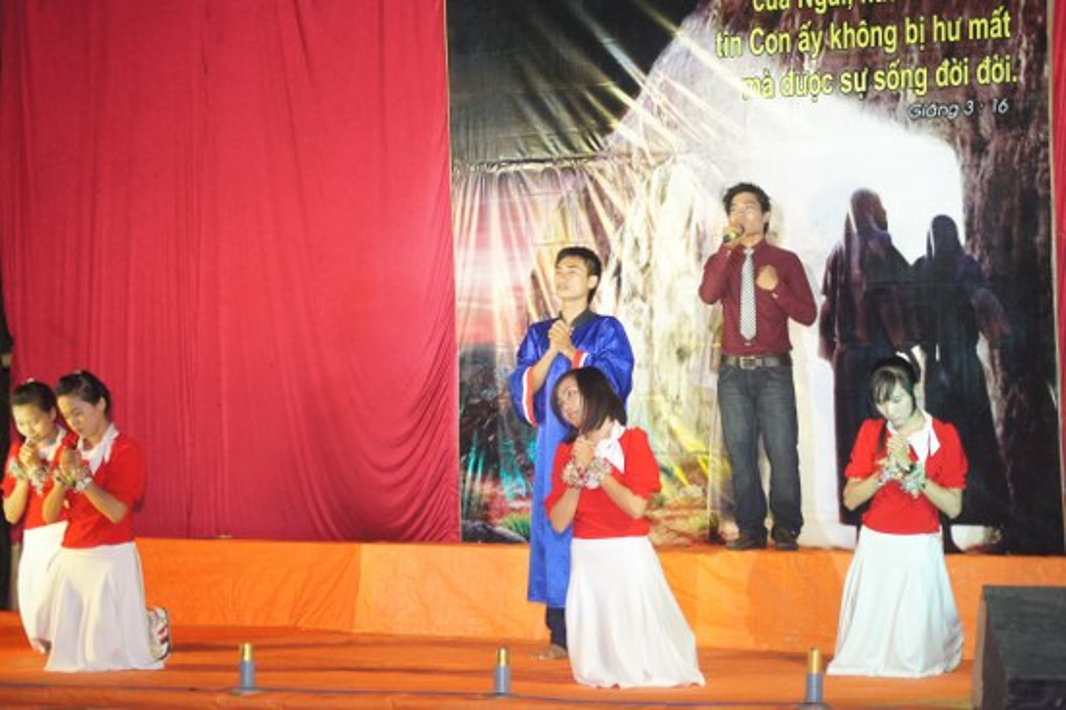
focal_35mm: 105
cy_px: 355
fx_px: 3107
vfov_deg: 13.0
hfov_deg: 19.5
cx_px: 533
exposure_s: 1/60
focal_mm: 70
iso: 1600
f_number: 4
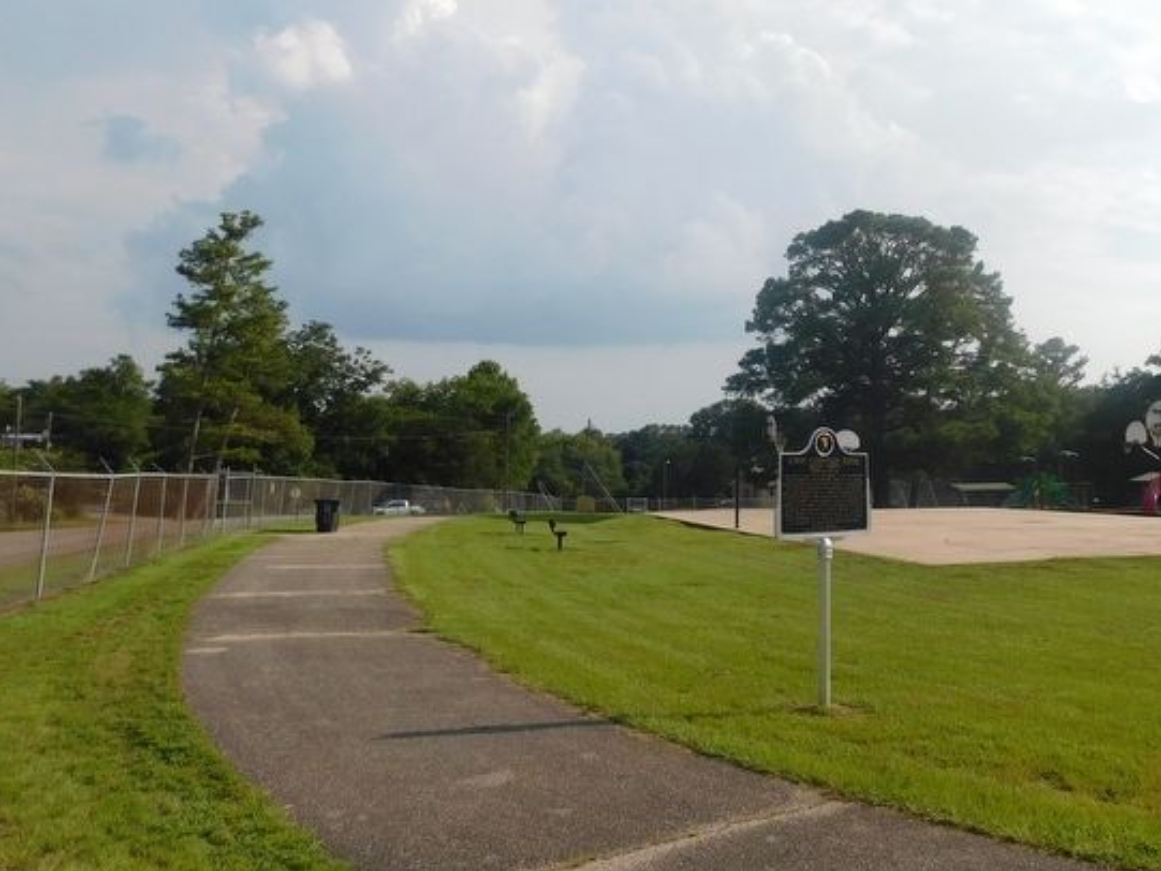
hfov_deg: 52.4
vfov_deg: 41.2
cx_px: 818
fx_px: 1141
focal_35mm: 34
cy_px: 283
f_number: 6
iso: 125
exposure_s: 1/640
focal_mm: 4
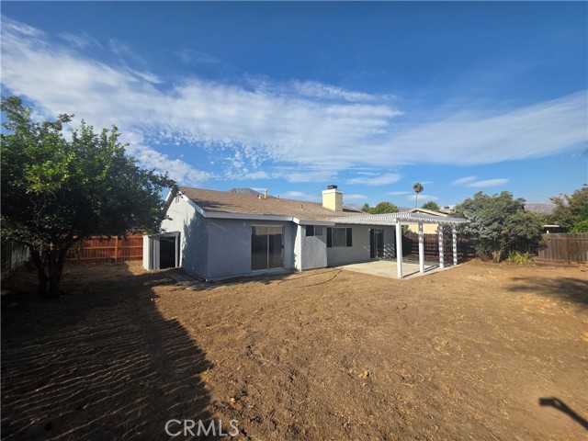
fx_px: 221
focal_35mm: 13
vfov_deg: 89.9
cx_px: 294
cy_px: 220
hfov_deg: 106.2
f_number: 1.9
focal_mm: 2.2
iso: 40
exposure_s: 1/2010
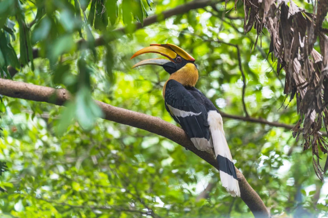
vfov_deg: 6.9
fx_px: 1822
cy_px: 109
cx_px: 164
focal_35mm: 200
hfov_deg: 10.3
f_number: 2.8
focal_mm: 200
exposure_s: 1/200
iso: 160
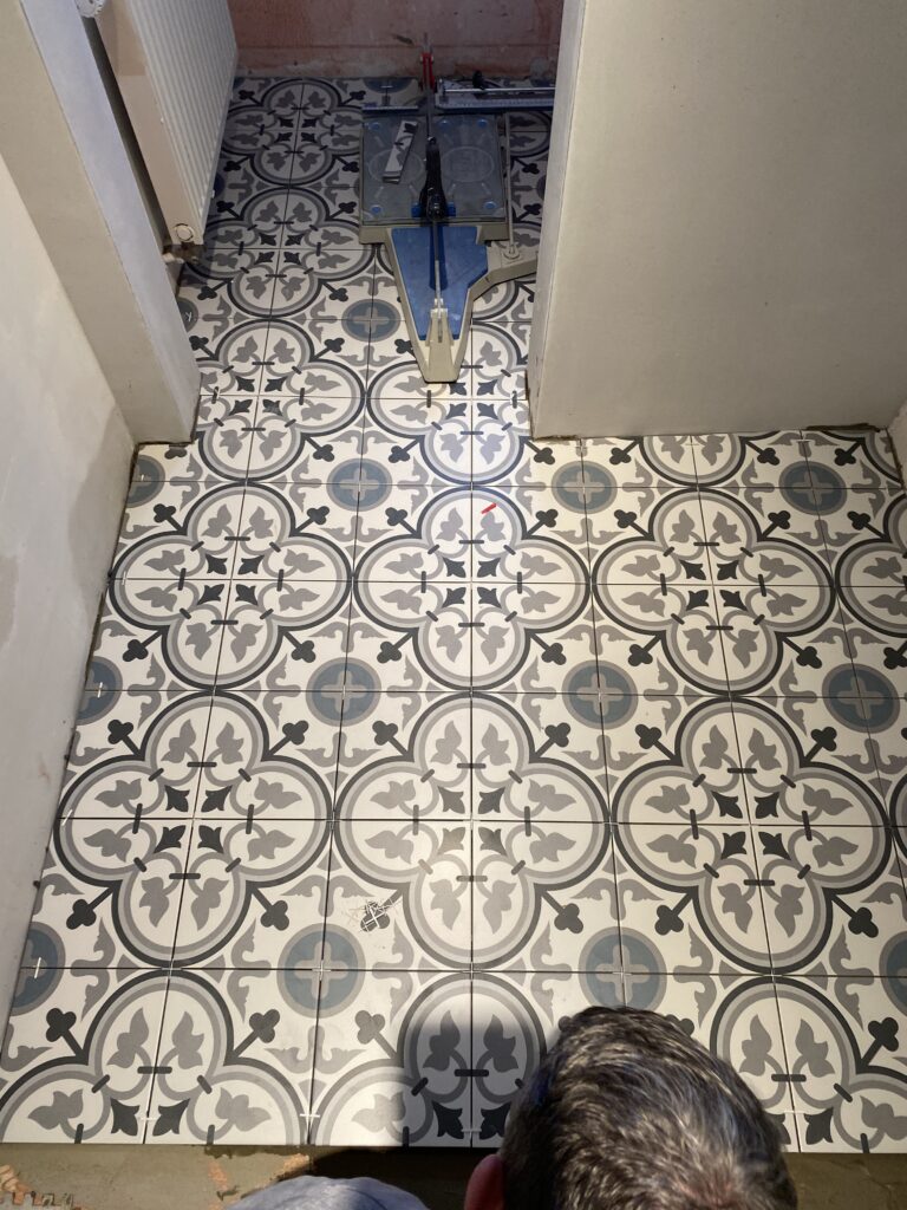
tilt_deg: -59.9
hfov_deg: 53.1
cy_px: 605
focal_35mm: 26
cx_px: 454
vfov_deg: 67.3
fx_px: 908
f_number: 1.8
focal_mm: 4.25
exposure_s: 1/100
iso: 100
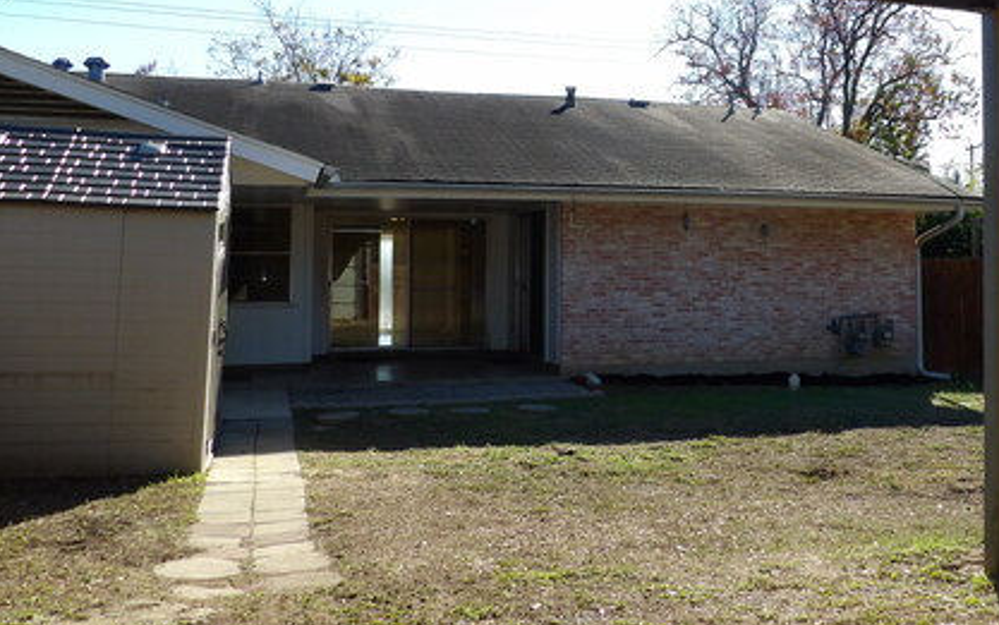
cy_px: 199
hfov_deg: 49.3
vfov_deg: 32.5
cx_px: 685
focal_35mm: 39
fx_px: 1062
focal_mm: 4.3
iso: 100
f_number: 3.2
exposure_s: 1/631
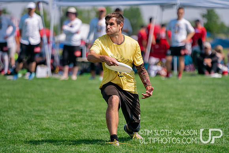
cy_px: 75
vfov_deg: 5.1
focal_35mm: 269
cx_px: 123
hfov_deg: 7.7
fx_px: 1712
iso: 640
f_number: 2.8
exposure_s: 1/12800
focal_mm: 200
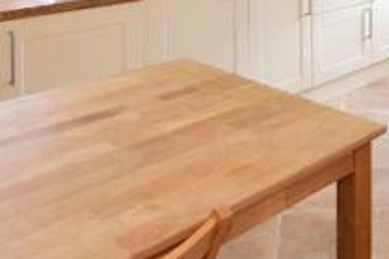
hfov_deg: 39.3
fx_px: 507
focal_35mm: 47
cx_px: 341
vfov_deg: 24.1
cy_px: -102
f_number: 11
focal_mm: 10
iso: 500
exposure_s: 1/8
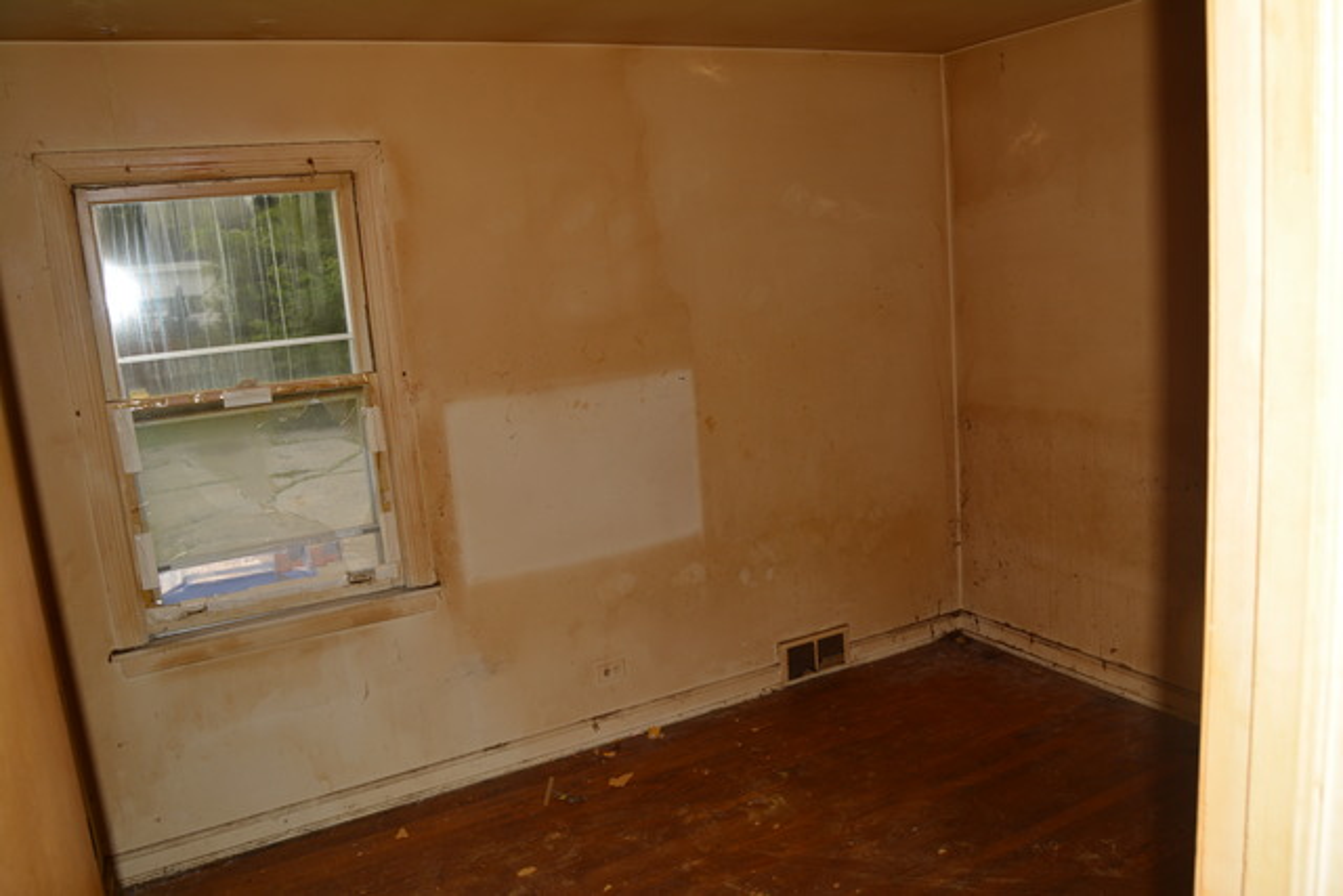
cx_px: 672
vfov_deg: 48.0
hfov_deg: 67.4
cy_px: 448
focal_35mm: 27
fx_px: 1007
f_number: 5.6
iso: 200
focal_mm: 18
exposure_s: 1/125
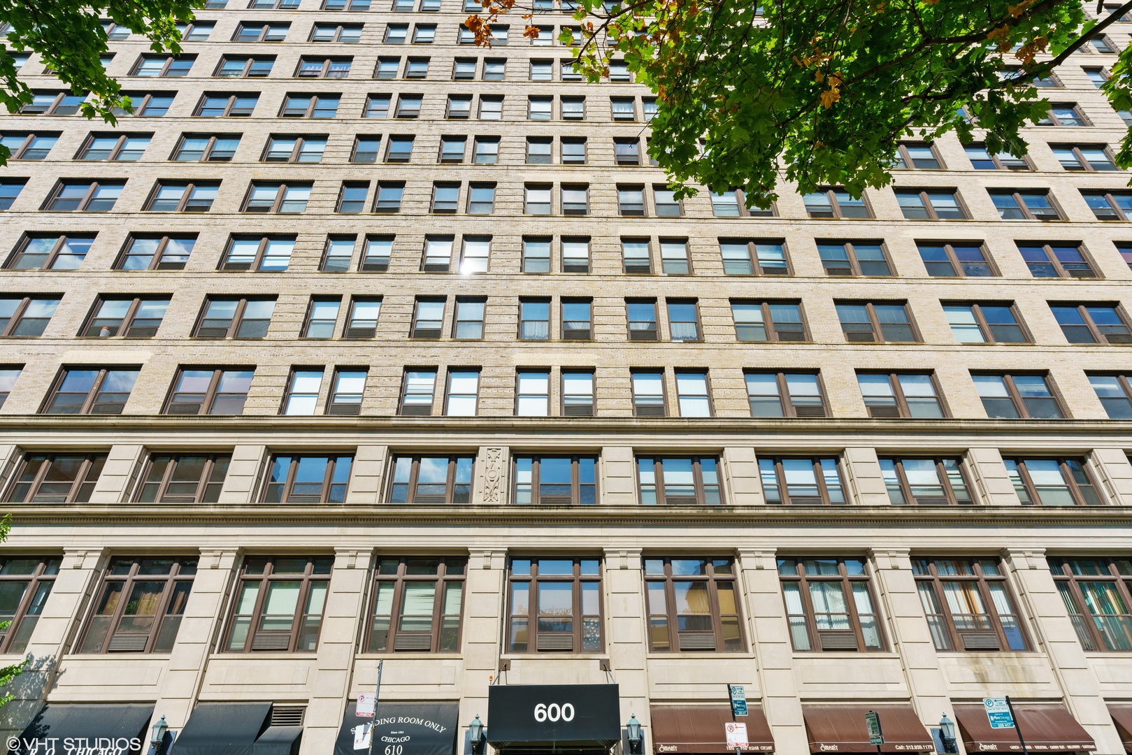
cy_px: 378
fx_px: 629
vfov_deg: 62.0
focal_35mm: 20
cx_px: 566
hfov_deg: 84.0
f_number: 7.1
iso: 320
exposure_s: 1/1000
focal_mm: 20
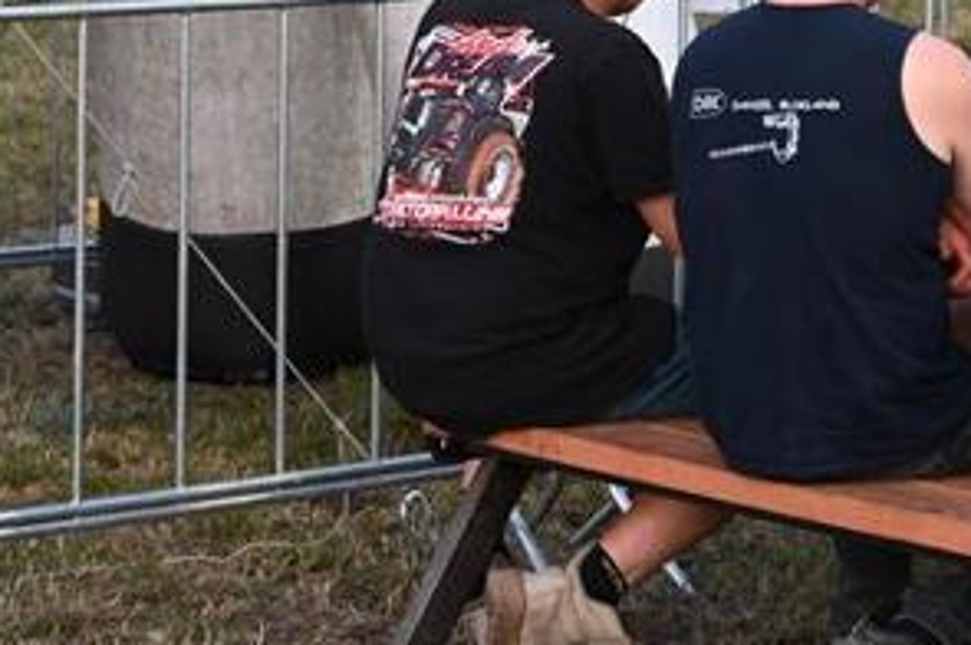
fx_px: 3987
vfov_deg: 9.0
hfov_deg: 13.8
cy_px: -350
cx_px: 774
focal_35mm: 148
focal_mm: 44
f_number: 4
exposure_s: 1/60
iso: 640
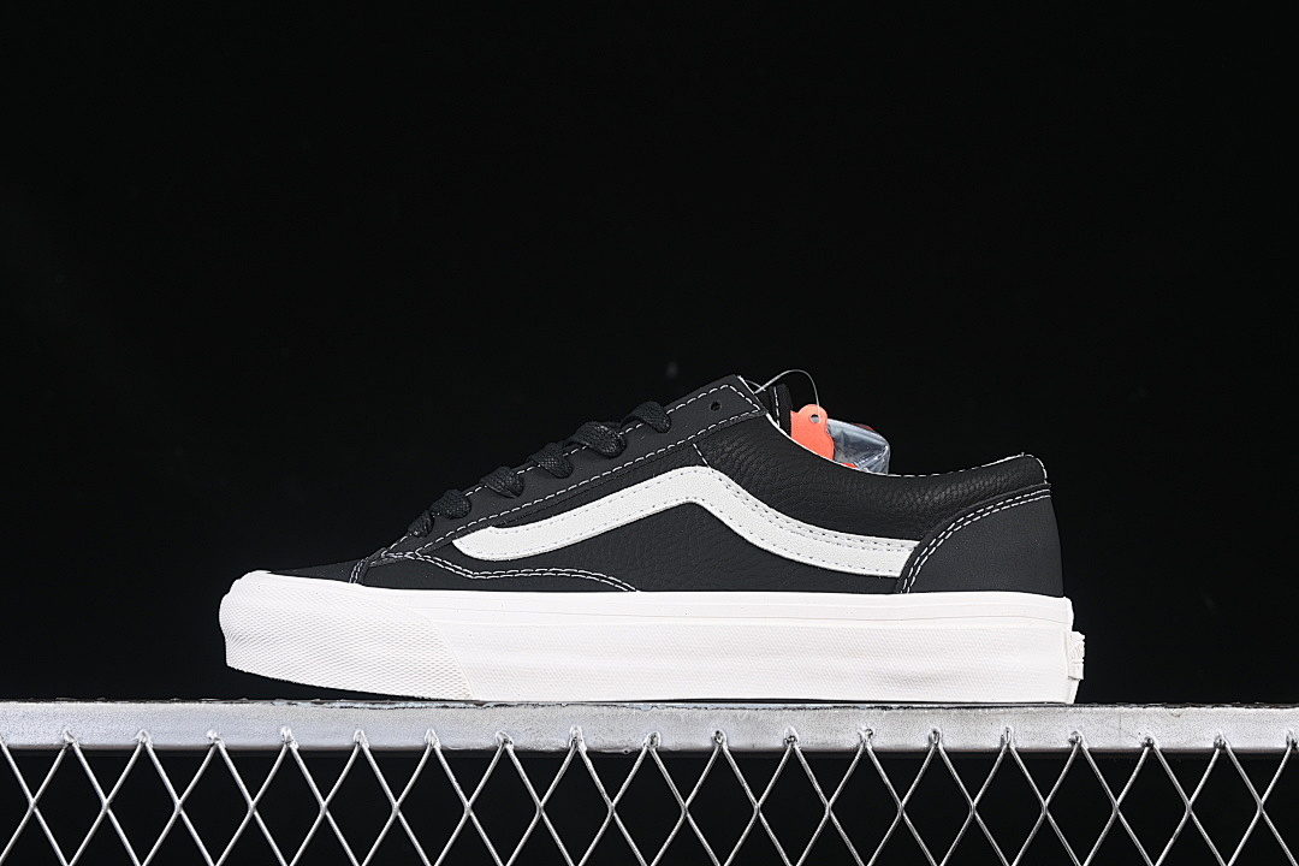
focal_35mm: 75
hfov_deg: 27.0
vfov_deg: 18.2
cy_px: 433
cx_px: 650
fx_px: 2706
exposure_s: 1/60
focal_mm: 50
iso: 160
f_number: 6.3
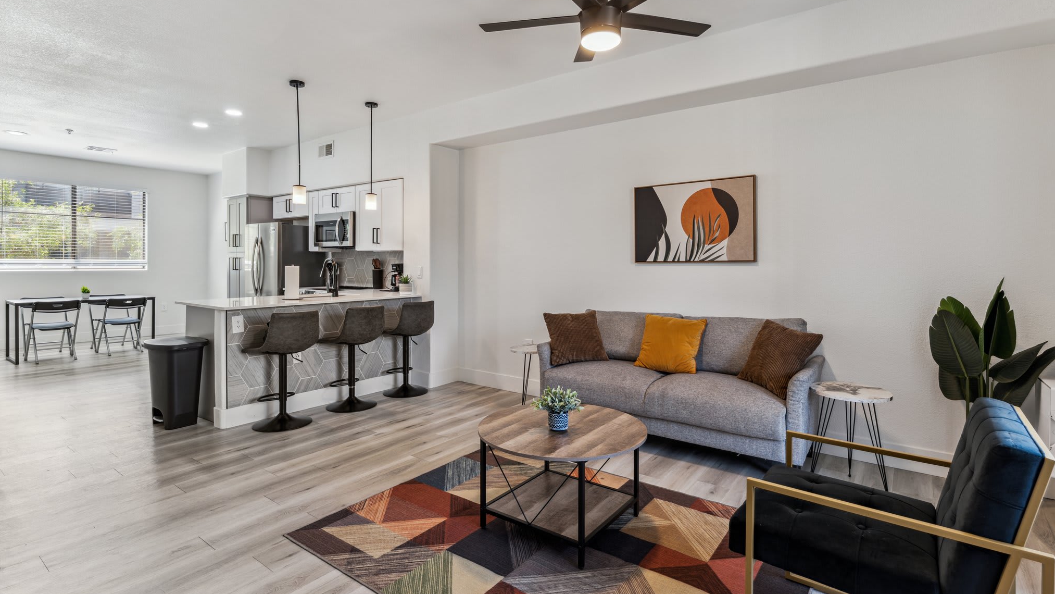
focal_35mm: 18
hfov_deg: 92.7
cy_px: 257
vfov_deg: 60.8
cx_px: 531
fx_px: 504
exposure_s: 1/15
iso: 400
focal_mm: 17
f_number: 8
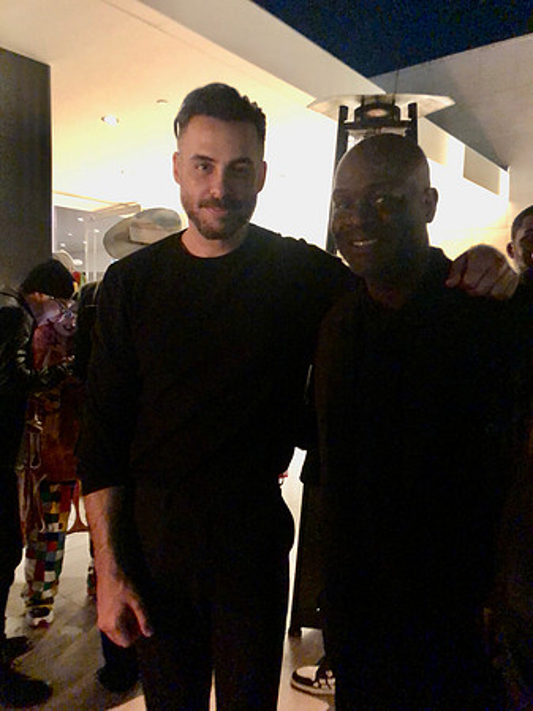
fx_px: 575
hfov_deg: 49.7
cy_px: 356
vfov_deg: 63.5
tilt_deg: -4.1
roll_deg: -1.1
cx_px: 266
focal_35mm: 28
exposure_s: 1/15
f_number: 1.8
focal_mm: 3.99
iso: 800
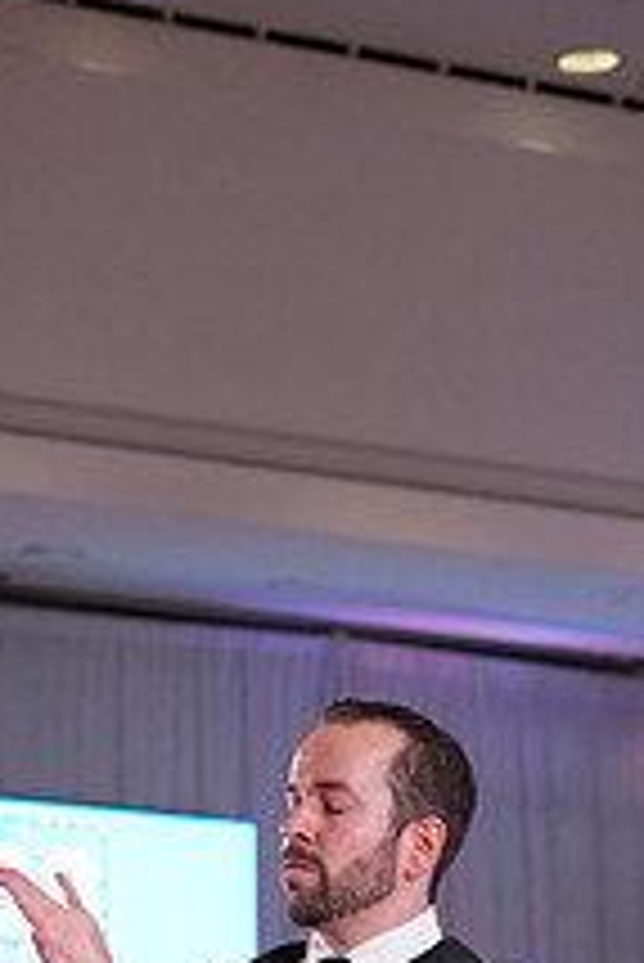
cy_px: 1246
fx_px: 5813
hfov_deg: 6.3
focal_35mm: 217
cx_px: 119
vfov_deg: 9.3
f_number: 4
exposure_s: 1/500
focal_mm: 80
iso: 2000
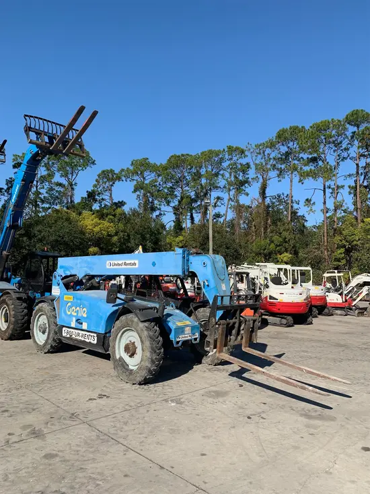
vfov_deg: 67.3
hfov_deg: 53.1
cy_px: 247
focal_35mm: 26
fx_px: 370
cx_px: 185
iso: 25
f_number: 1.8
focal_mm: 4.25
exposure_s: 1/2114
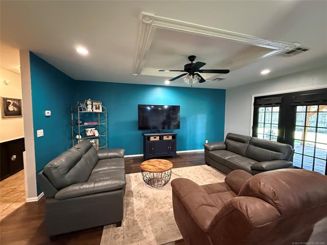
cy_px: 122
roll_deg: +0.0
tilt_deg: -2.7
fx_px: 132
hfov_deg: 102.1
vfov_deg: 85.7
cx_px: 164
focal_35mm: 14
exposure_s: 1/40
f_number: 2.2
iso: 1000
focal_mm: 2.22
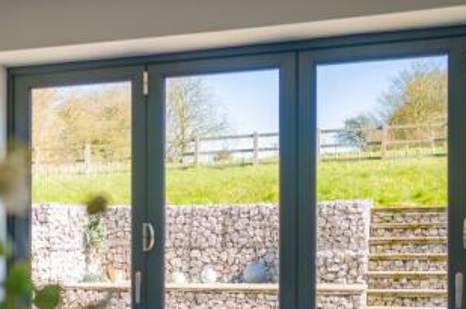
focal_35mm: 54
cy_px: 236
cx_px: 169
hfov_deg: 36.7
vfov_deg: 24.7
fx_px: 698
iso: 160
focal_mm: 23
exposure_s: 1/1000
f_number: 2
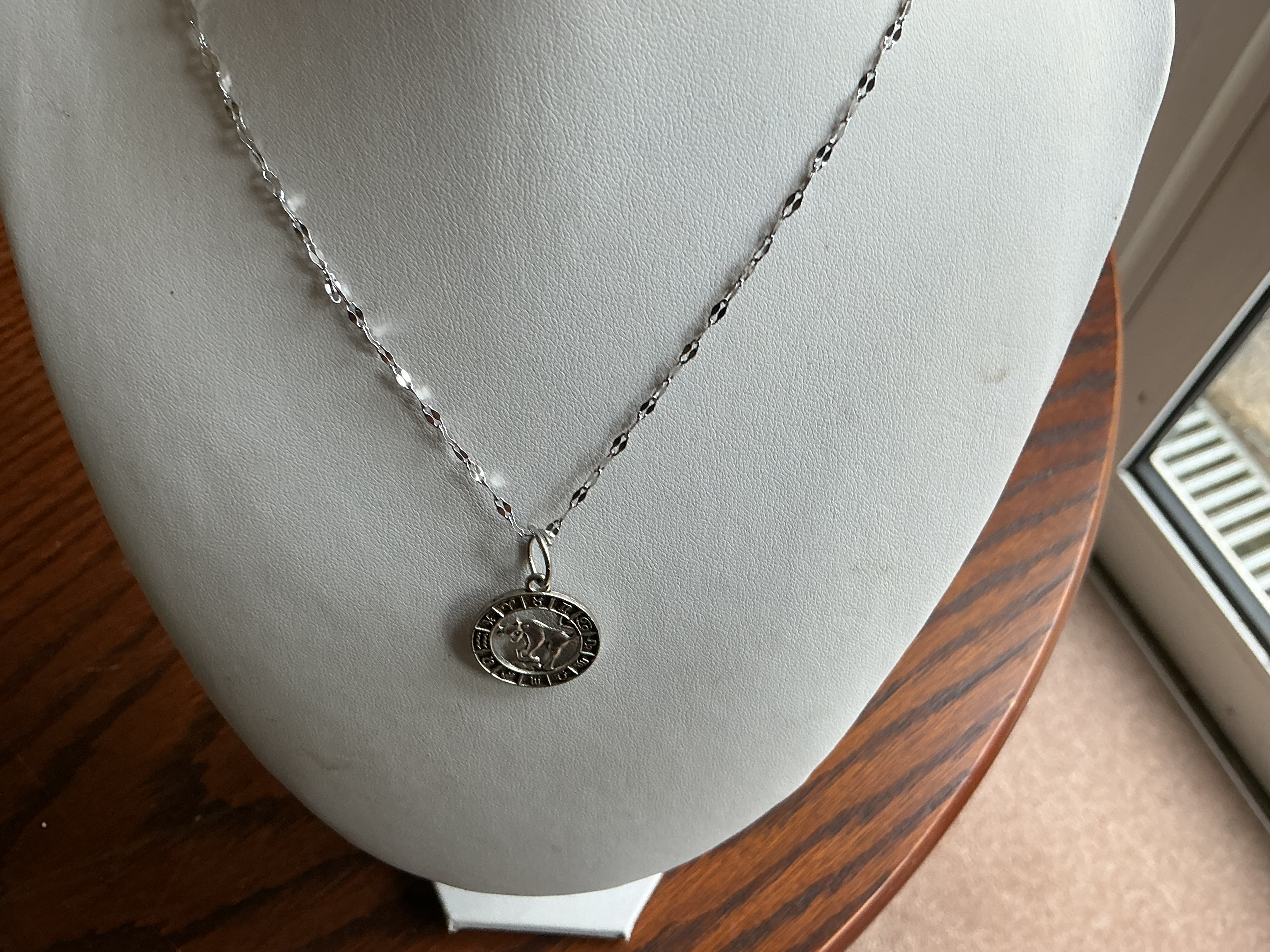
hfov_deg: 61.7
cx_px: 635
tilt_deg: -58.3
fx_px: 1064
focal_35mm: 29
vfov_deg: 48.2
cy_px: 476
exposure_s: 1/100
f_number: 1.8
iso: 40
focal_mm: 3
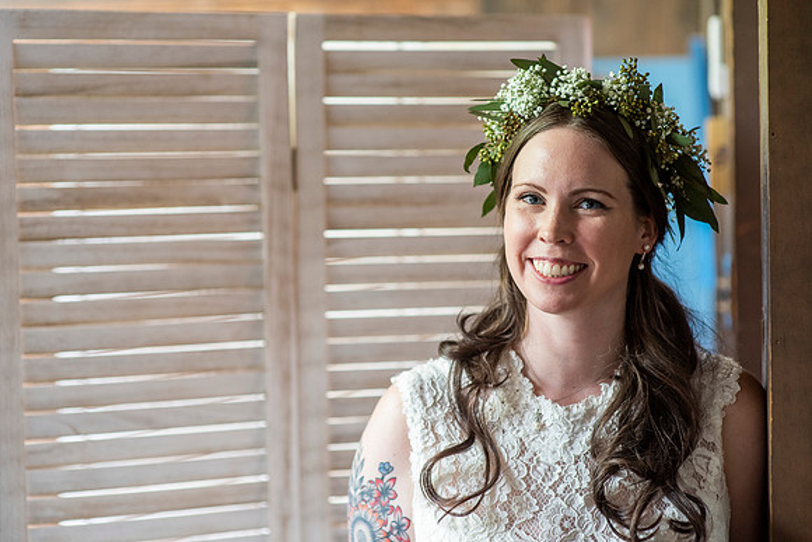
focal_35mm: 88
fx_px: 1983
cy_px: 262
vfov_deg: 15.6
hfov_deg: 23.1
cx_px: 392
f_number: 2.5
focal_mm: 85
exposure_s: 1/160
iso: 1600
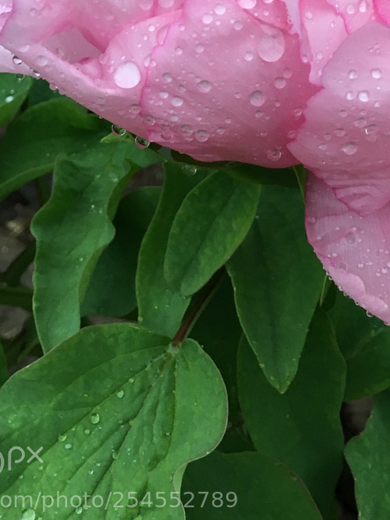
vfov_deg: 28.7
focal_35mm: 63
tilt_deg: -41.7
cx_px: 292
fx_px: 947
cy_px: -9
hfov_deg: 23.0
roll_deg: +1.9
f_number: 2.2
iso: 40
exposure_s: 1/33
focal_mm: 4.15
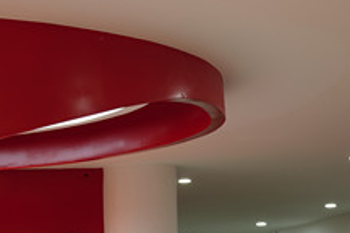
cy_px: 323
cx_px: 34
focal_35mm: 148
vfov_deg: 9.1
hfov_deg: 13.7
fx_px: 1439
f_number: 3.2
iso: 100
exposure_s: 1/30
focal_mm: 40
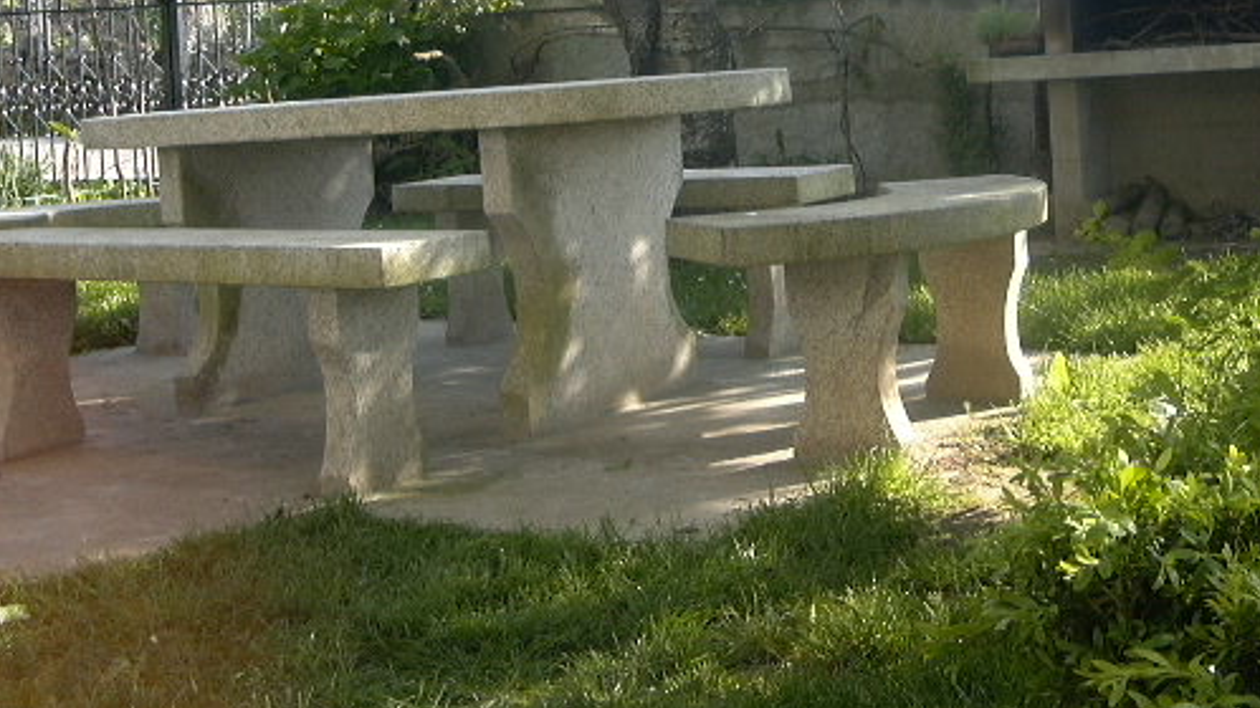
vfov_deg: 24.0
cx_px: 767
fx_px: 1637
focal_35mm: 49
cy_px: 134
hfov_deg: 41.9
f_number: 2.8
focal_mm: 5.4
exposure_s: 1/269
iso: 100
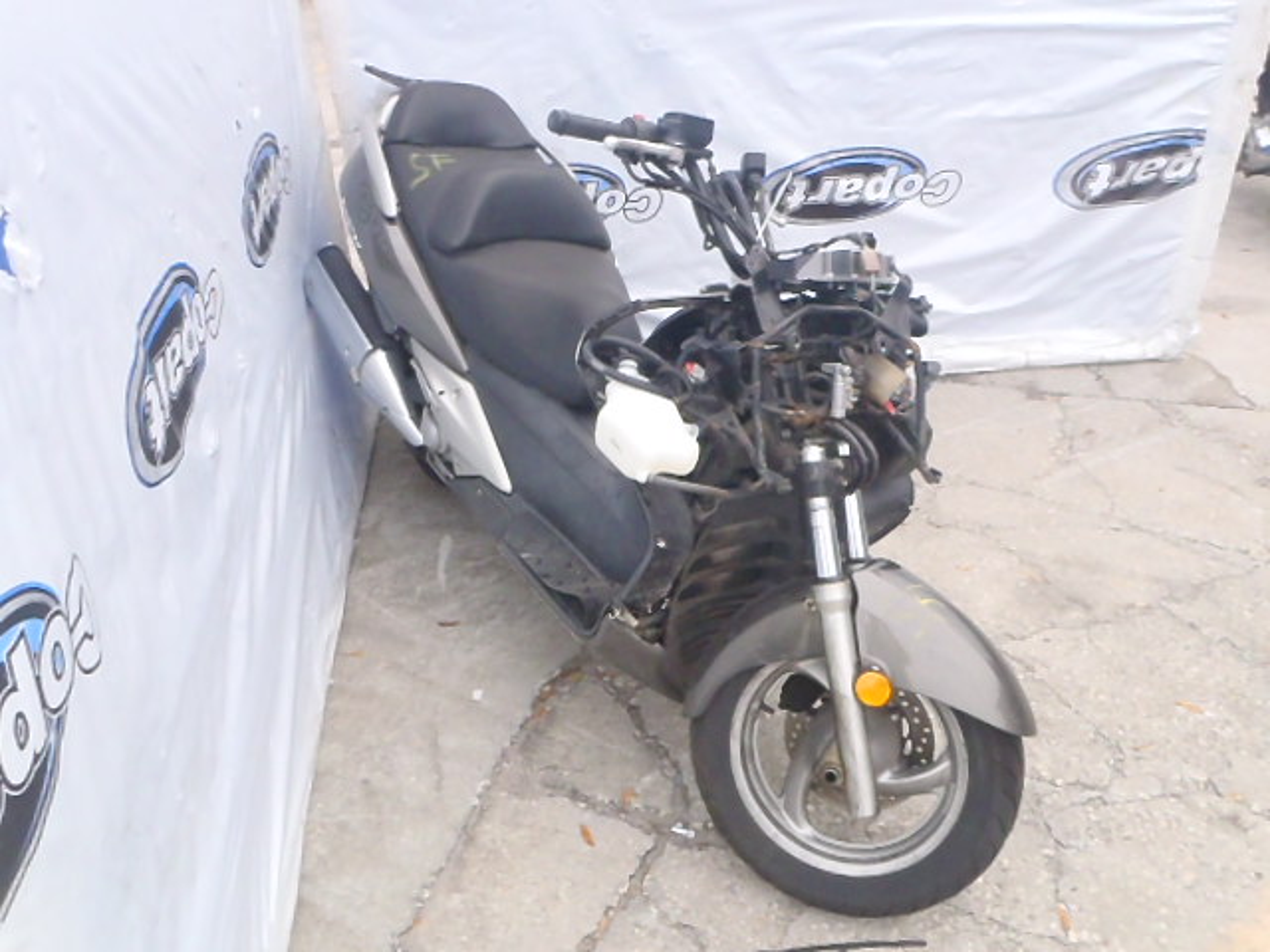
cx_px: 635
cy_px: 476
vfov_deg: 49.7
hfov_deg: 63.4
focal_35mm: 28
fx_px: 1027
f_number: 8
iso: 800
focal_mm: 5
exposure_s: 1/400
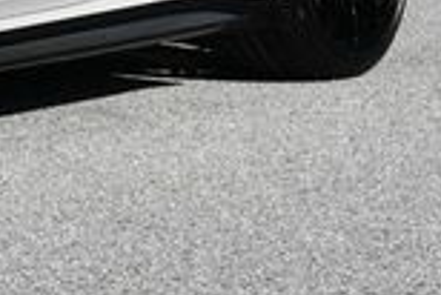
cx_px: -352
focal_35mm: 233
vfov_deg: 5.8
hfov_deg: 8.5
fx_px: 2857
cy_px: -312
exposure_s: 1/320
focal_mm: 28
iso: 100
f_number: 9
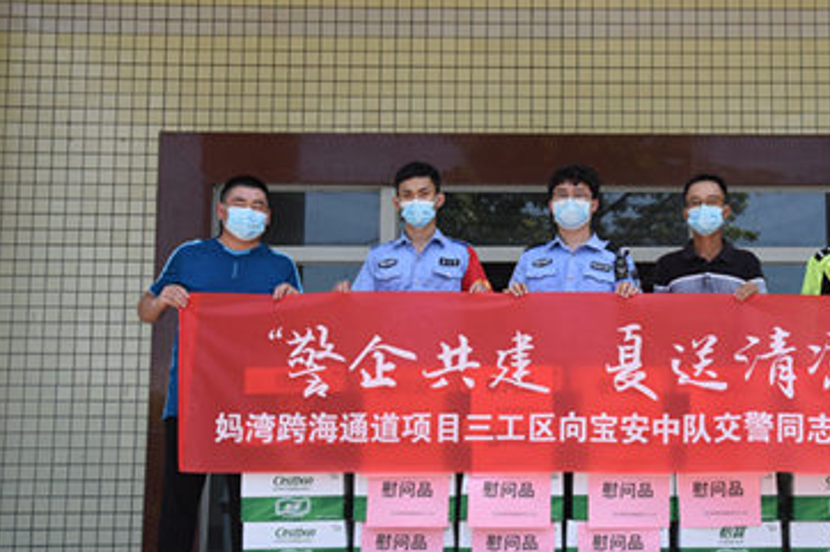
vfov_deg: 21.5
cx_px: 626
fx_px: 1452
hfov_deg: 31.3
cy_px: 312
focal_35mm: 63
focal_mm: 38
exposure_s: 1/500
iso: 1250
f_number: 10
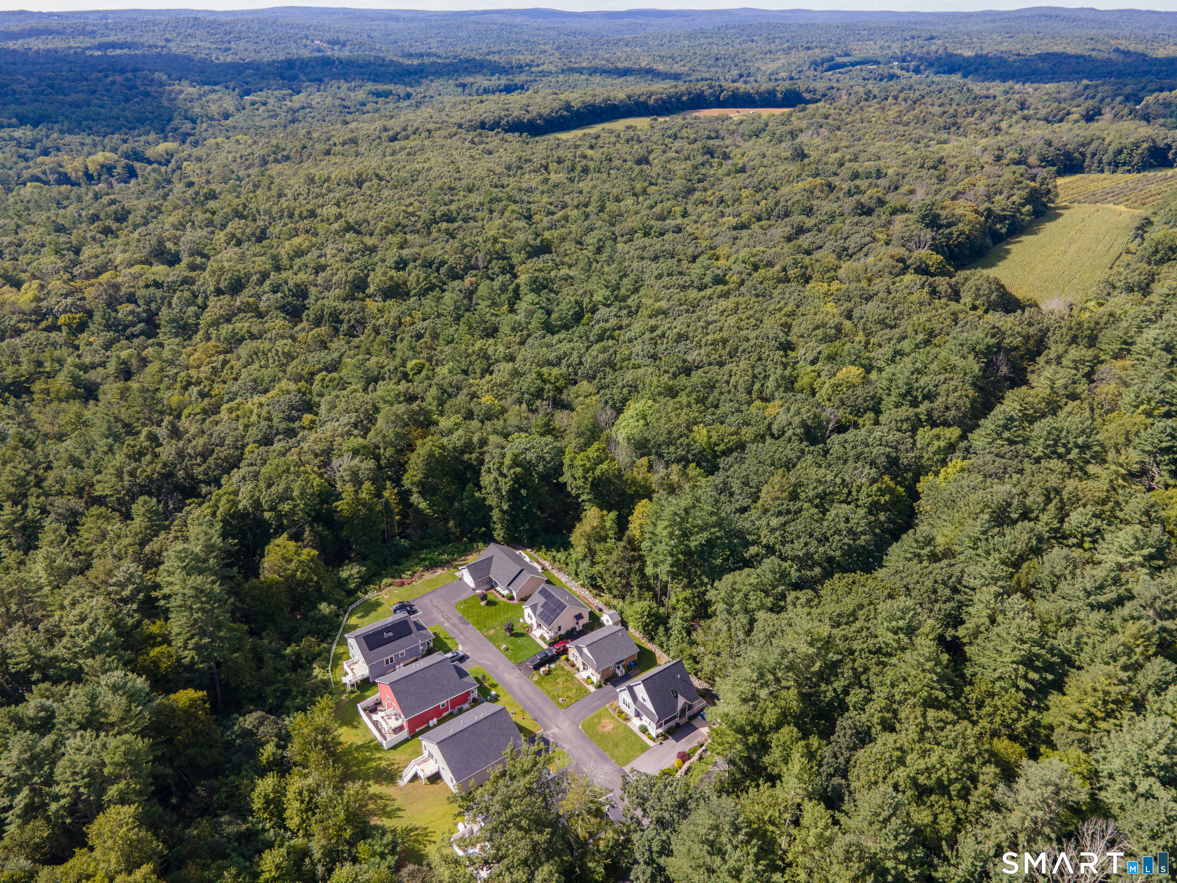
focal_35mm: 24
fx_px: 816
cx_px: 588
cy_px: 442
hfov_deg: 71.6
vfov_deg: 56.8
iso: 110
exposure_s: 1/320
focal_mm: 4.5
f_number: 2.8
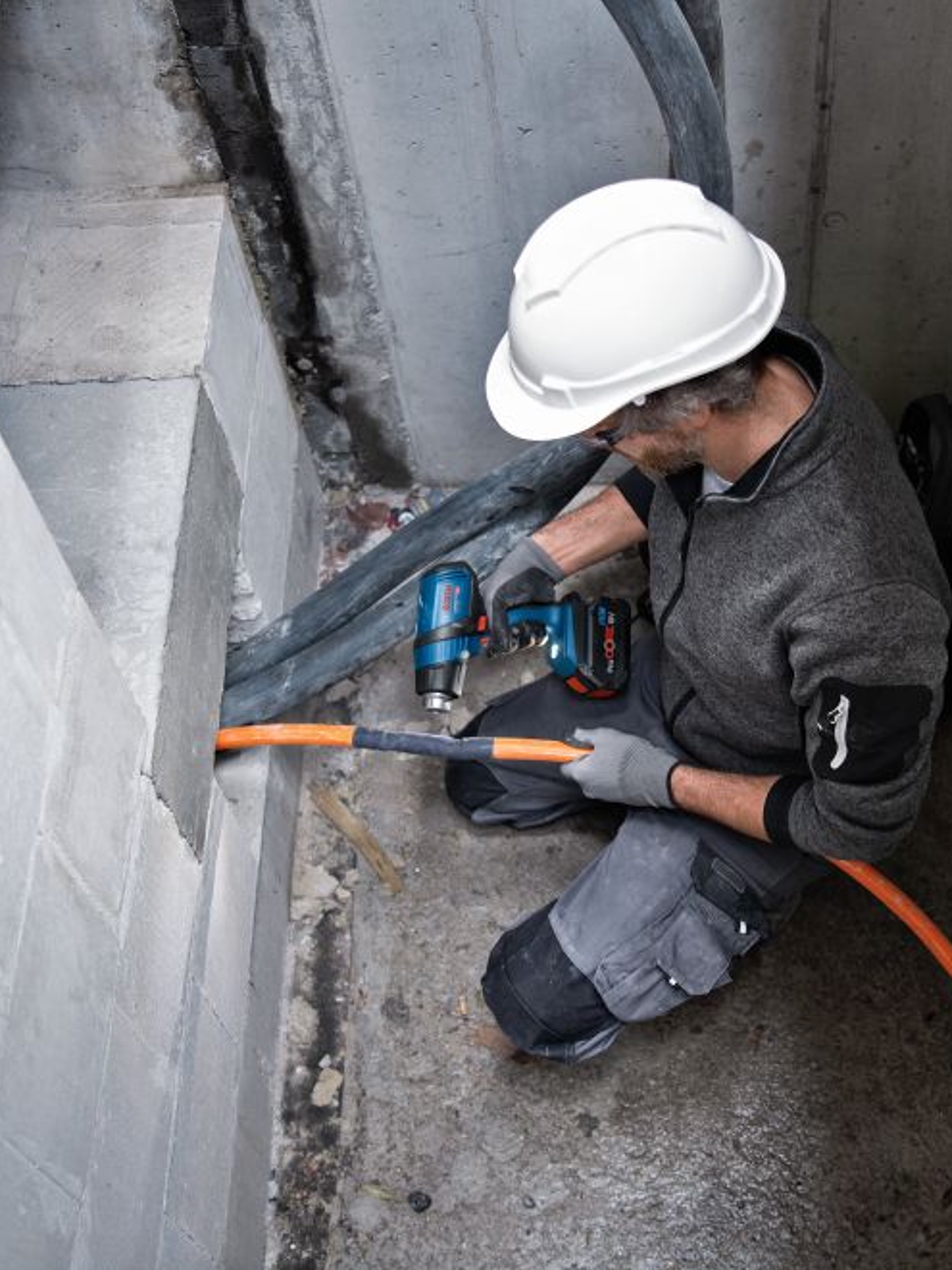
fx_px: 1870
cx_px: 694
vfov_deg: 37.5
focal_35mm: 51
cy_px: 640
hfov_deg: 28.2
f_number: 2.8
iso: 1000
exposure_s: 1/100
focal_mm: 35
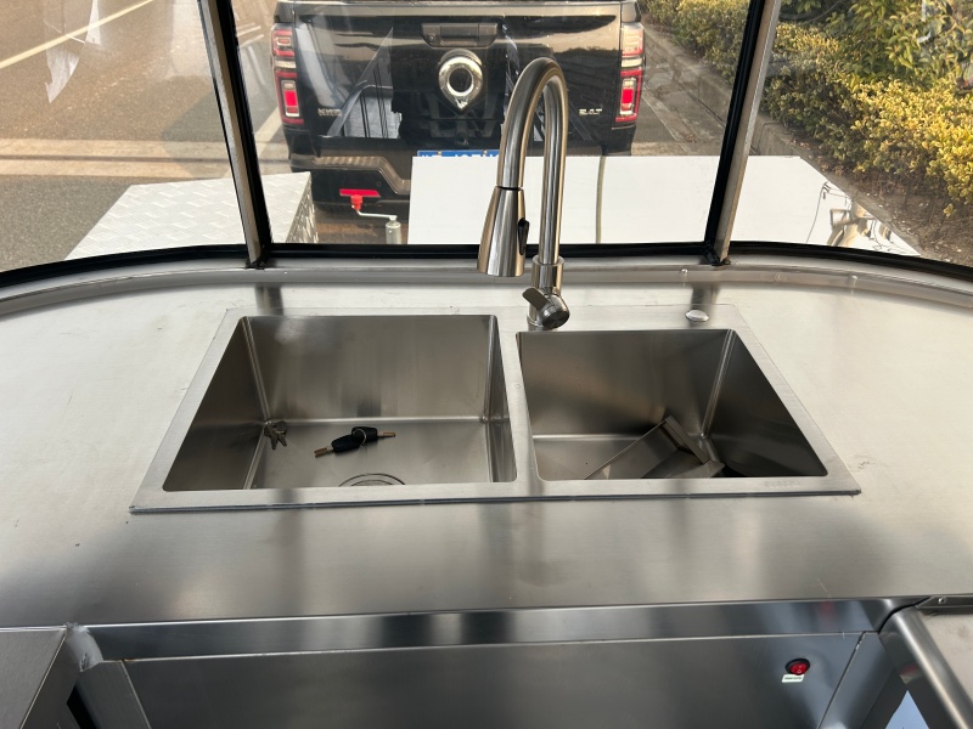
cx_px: 486
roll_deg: -0.4
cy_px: 364
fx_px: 731
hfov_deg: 67.3
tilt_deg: -33.2
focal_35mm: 26
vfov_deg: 53.1
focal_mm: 5.7
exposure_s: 1/293
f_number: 1.5
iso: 40
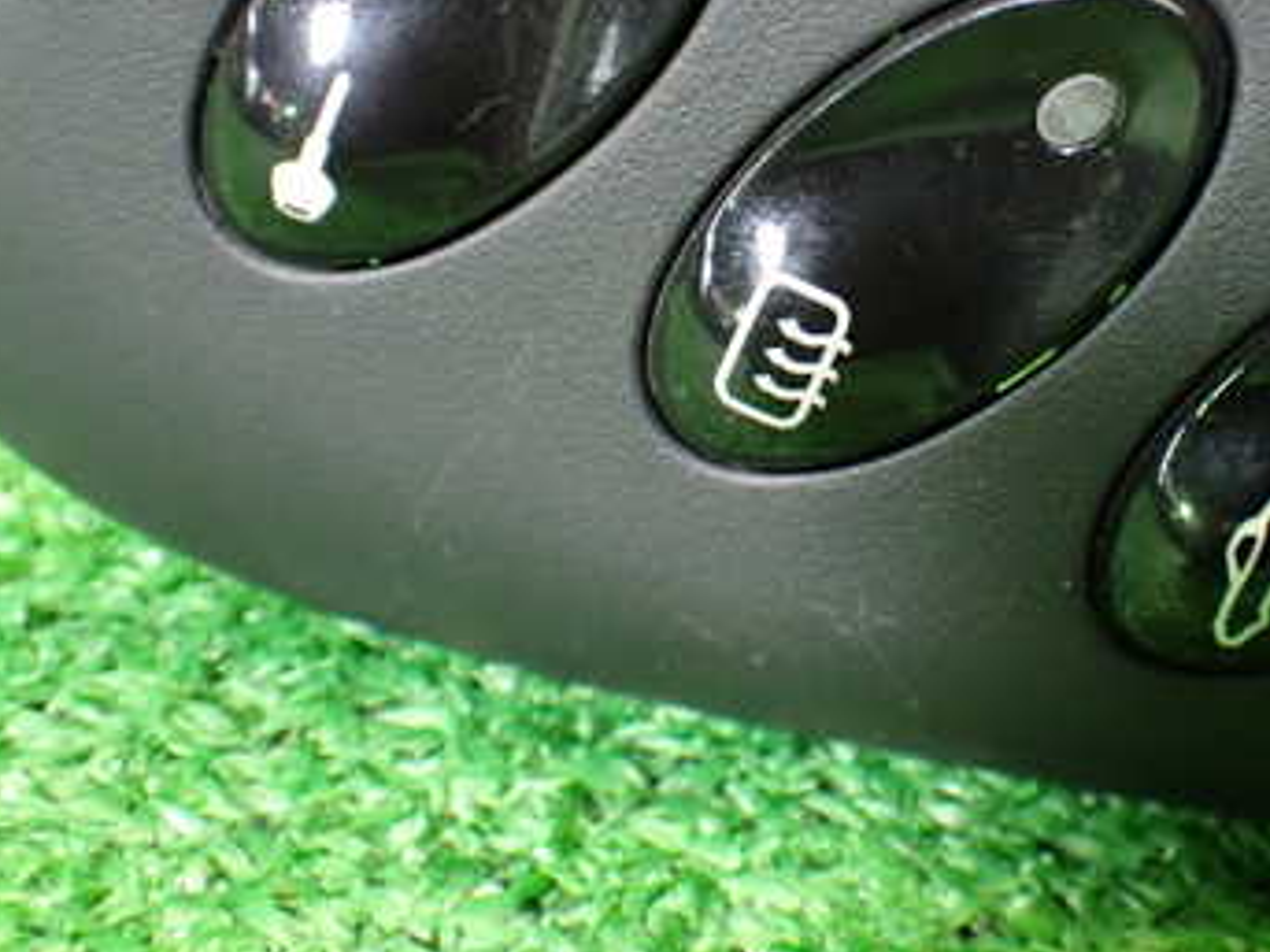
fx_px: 2311
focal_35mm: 63
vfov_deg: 23.1
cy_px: 259
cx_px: 903
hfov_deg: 30.4
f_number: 2.5
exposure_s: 1/50
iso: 800
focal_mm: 6.37
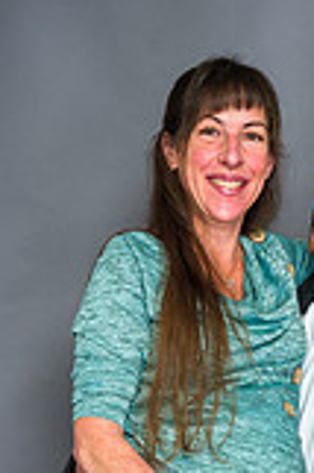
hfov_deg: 12.1
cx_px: 274
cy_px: 588
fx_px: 1468
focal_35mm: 112
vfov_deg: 17.3
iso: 200
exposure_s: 1/100
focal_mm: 40
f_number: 5.6
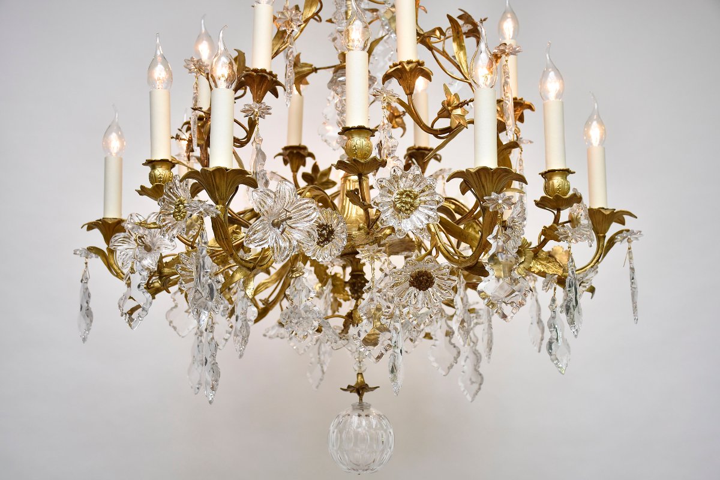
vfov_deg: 29.9
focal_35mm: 45
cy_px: 240
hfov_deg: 43.6
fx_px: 900
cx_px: 360
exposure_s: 1/160
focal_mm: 30
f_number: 4
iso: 320
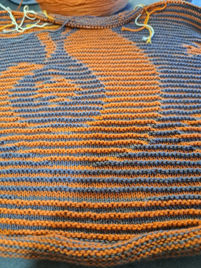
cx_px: 100
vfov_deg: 71.6
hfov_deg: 56.8
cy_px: 134
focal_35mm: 24
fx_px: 186
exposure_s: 1/20
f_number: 1.8
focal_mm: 5.23
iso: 500
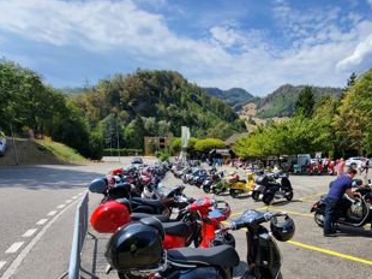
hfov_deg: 77.3
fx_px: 226
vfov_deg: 61.0
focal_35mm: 21
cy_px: 198
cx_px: 238
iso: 32
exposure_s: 1/1016
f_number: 2.2
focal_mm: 1.74
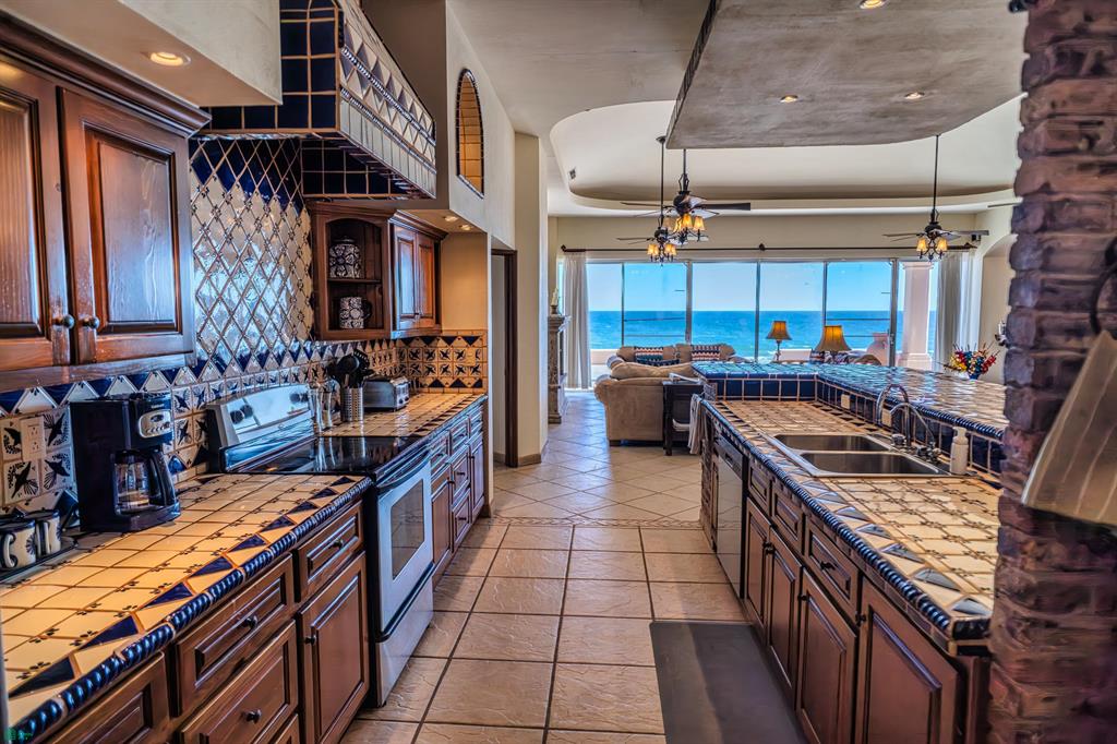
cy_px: 372
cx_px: 558
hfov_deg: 84.0
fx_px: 620
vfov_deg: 61.9
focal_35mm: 20
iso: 250
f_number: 2.8
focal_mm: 20
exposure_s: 1/500
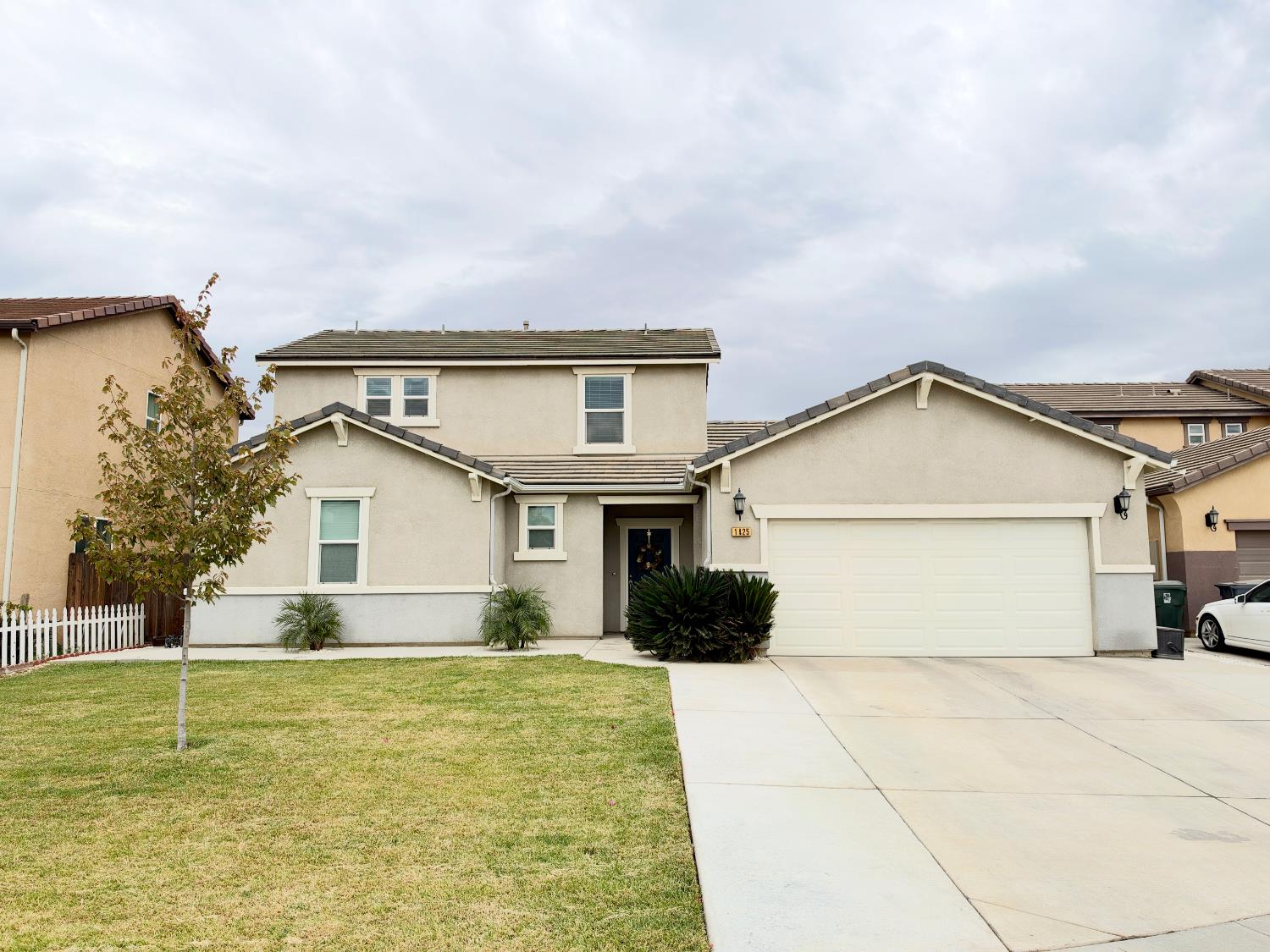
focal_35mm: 24
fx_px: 881
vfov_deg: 56.8
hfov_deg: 71.6
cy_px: 476
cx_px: 635
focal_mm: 6.93
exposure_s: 1/2577
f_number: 1.8
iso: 64
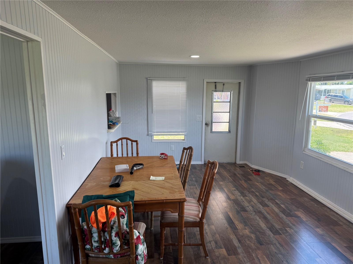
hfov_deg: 71.6
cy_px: 132
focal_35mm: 24
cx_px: 176
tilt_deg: -8.8
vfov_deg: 56.8
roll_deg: -0.7
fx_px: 245
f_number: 1.78
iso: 80
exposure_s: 1/167
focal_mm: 6.76
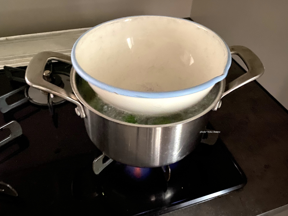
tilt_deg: -45.4
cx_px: 144
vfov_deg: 51.3
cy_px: 105
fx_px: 225
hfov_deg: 65.3
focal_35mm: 27
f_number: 1.8
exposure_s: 1/8
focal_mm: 4.25
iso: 1250
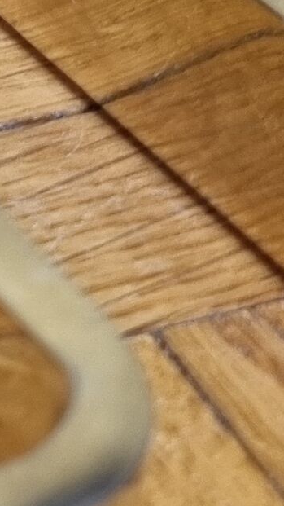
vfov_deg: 11.2
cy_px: -249
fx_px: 2465
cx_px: -374
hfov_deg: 6.3
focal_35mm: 184
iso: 100
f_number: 1.8
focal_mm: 5.4
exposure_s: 1/100
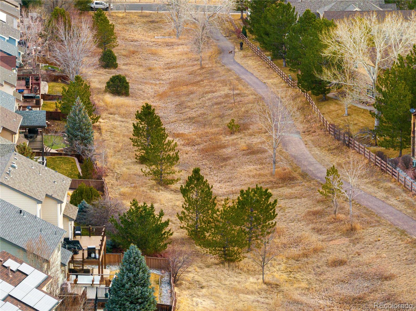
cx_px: 208
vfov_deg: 8.9
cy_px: 156
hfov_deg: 11.9
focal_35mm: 166
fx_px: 1994
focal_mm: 30.71
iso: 400
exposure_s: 1/100
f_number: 3.4
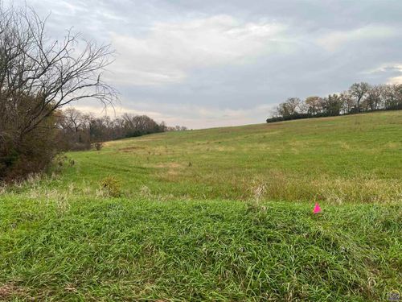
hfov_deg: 67.3
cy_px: 151
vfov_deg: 53.1
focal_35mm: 26
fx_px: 302
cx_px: 201
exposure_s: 1/121
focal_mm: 5.7
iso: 40
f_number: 1.5
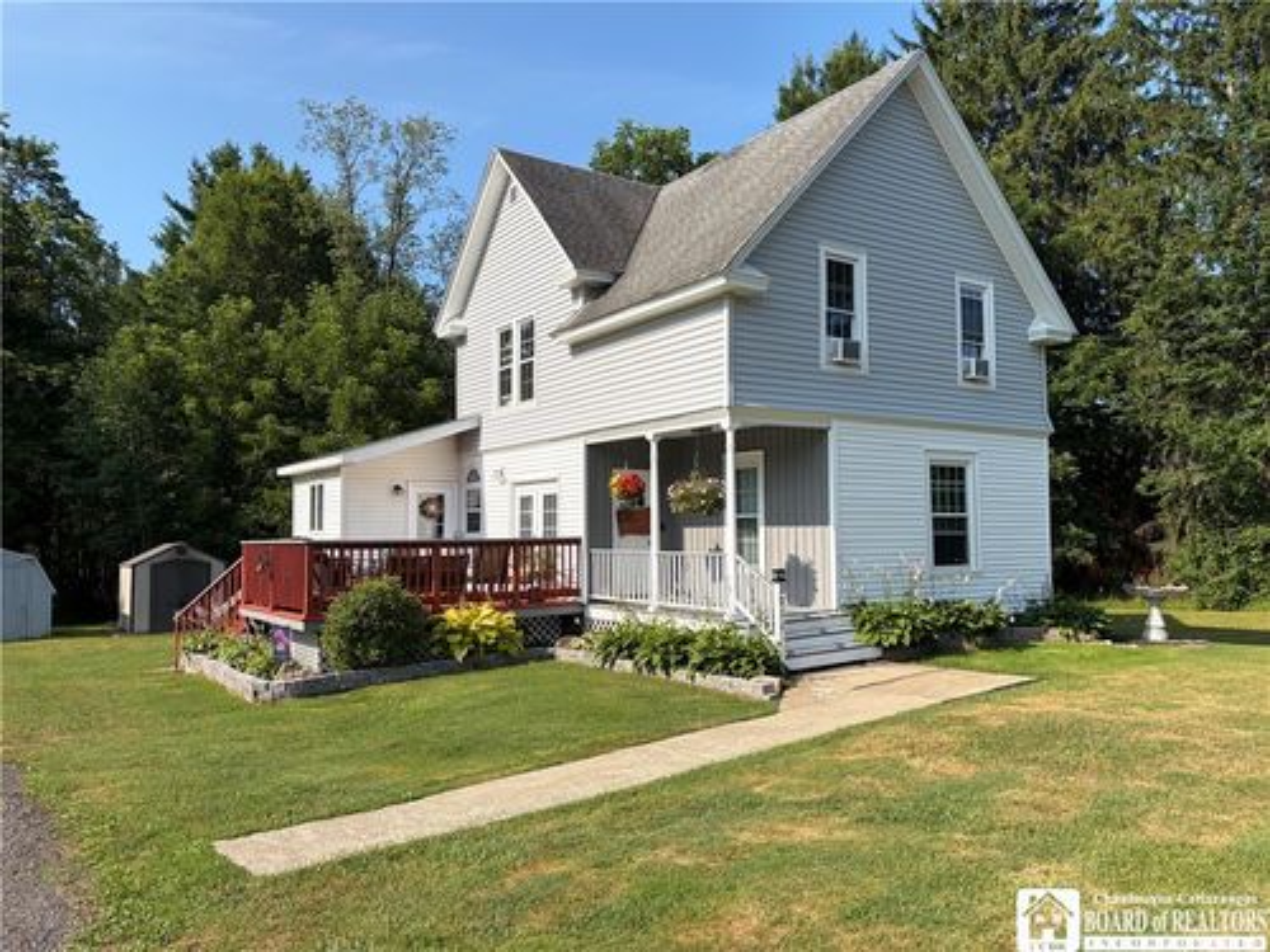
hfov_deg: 67.3
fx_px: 954
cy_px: 476
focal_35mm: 26
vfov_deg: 53.1
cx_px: 635
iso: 50
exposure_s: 1/2639
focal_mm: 5.96
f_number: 1.6
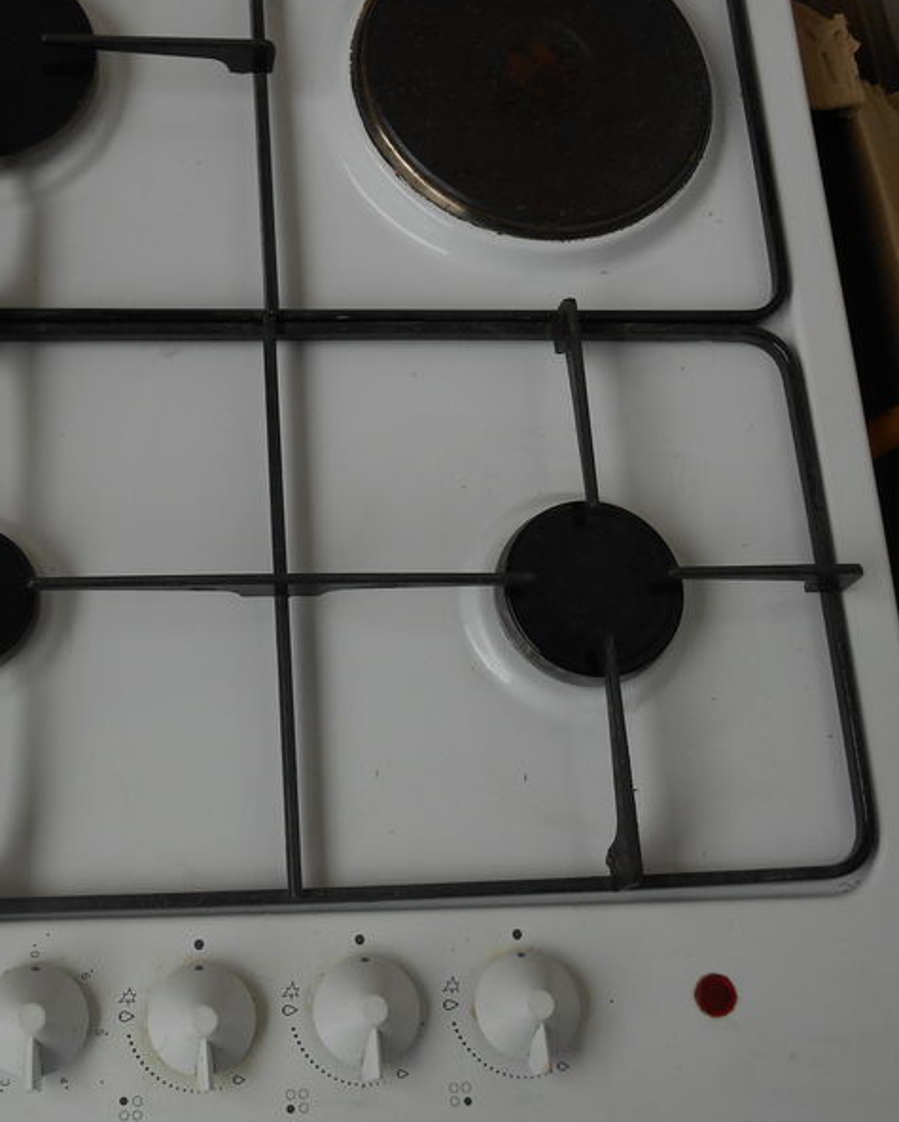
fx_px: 1695
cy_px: 517
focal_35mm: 51
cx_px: 250
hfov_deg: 29.3
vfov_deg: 36.6
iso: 80
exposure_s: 1/250
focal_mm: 5.5
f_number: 3.6
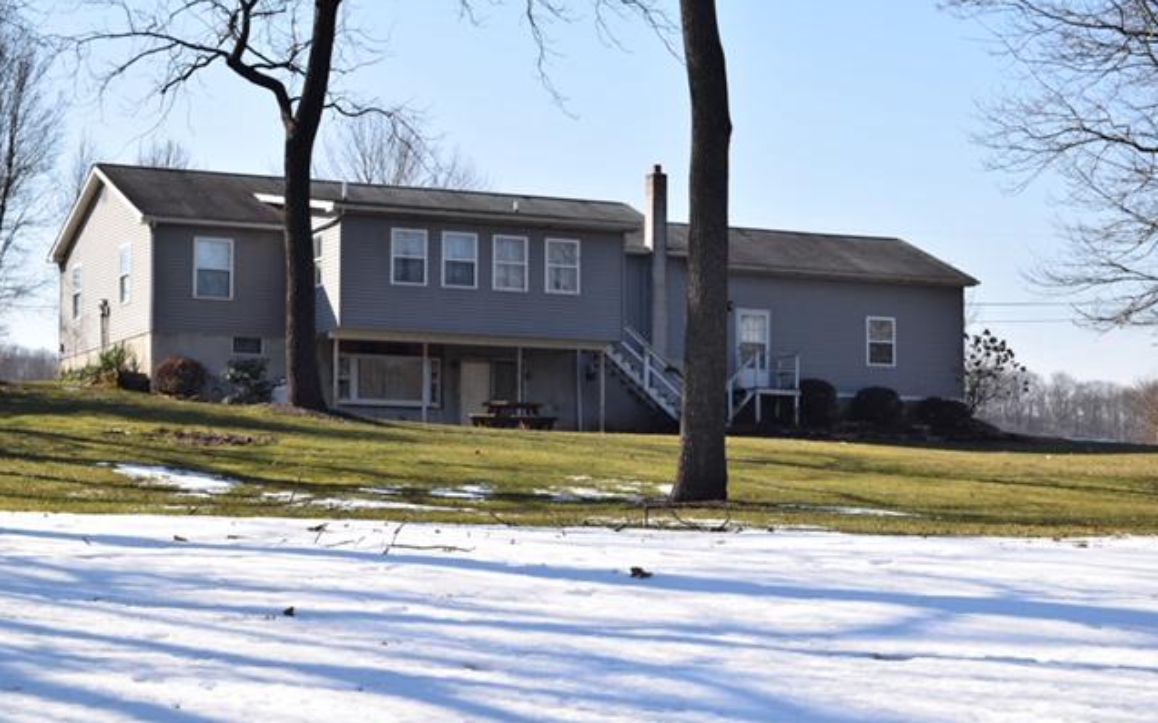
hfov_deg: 26.8
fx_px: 2429
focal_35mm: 77
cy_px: 384
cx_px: 577
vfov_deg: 16.9
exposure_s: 1/200
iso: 100
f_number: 9
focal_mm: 50
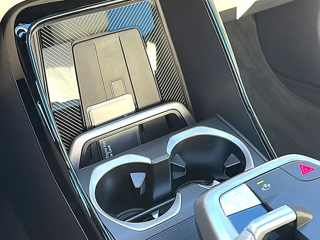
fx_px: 379
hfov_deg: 45.8
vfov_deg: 35.1
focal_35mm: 41
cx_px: 160
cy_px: 120
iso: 80
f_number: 1.78
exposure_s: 1/92
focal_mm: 6.86
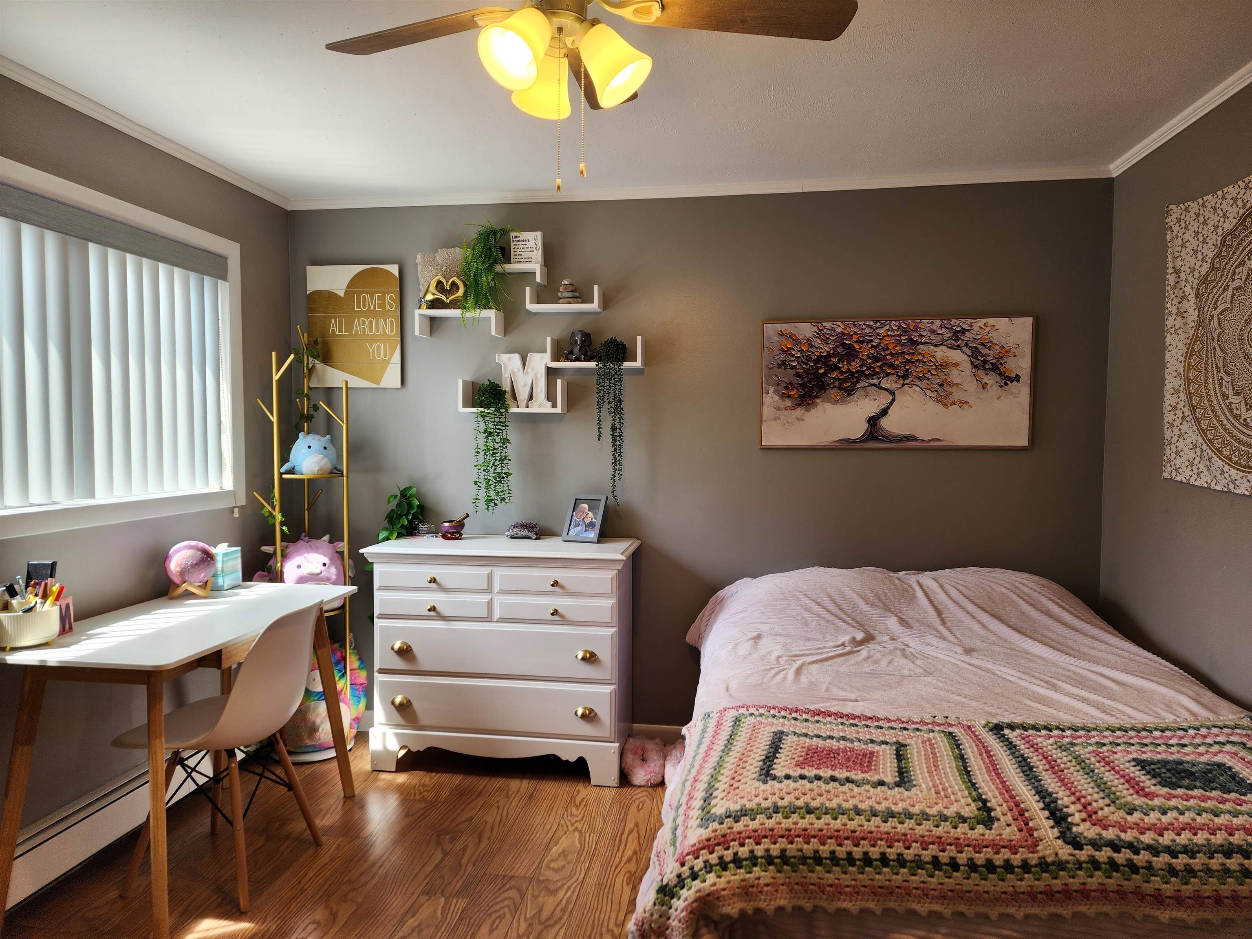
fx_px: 832
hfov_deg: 73.9
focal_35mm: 23
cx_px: 626
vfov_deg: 58.9
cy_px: 470
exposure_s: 1/120
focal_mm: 6.4
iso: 40
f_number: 1.8
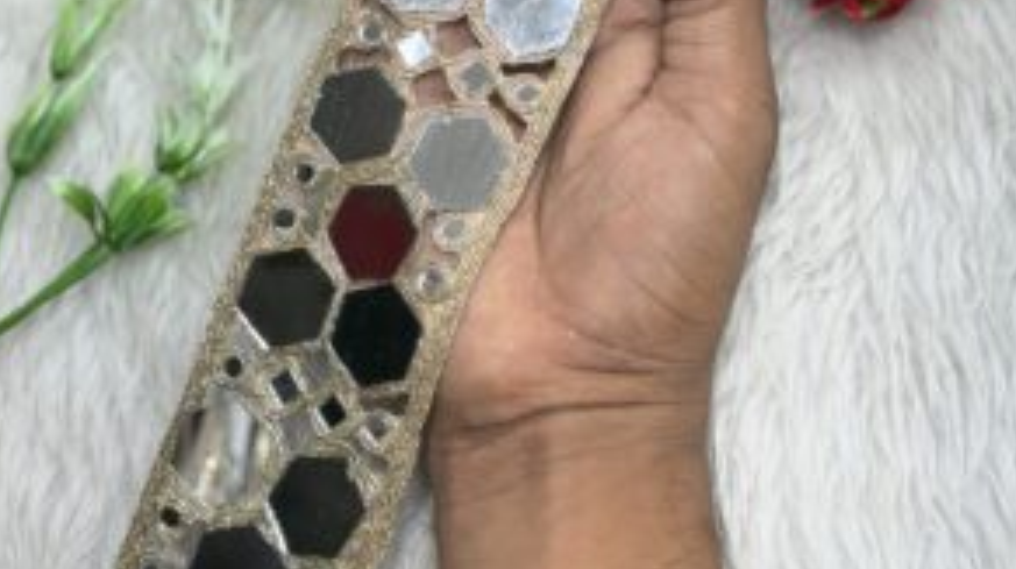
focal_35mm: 72
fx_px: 1938
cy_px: -56
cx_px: 506
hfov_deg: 29.4
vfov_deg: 16.2
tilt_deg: -60.1
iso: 80
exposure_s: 1/268
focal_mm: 6.76
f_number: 1.78
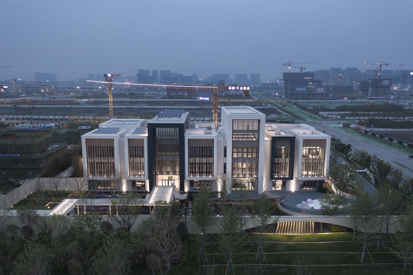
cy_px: 138
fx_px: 321
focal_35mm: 28
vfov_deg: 46.4
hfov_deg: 65.5
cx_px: 206
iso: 100
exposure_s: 1/5
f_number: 2.8
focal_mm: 10.26
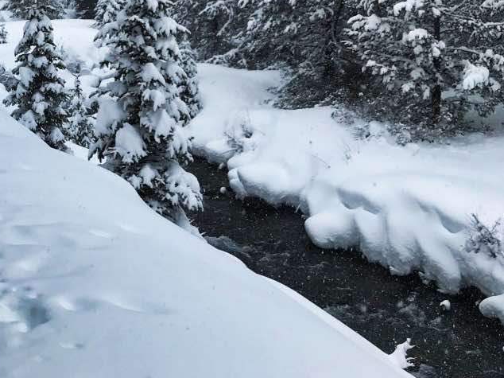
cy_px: 49
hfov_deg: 34.8
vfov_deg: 26.7
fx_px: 771
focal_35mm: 53
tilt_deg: -3.0
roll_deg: -0.1
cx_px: 83
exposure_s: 1/754
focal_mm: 3.99
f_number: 1.8
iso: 20
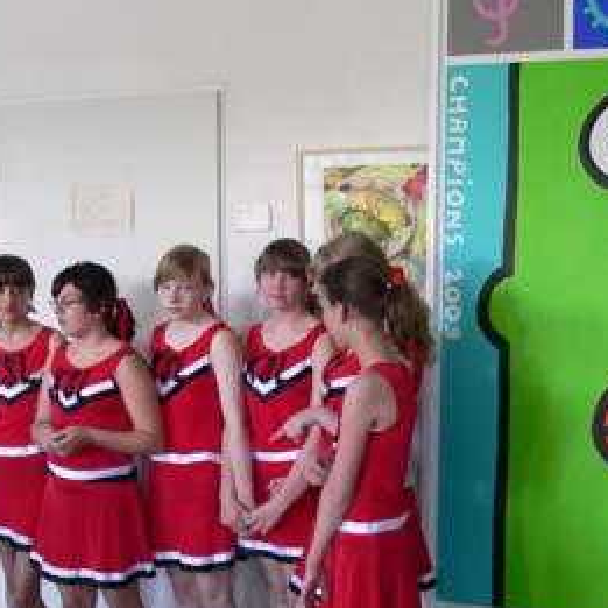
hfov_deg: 28.0
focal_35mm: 61
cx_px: 406
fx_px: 1212
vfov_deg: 28.2
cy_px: 317
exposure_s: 1/25
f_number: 2.8
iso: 200
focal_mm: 6
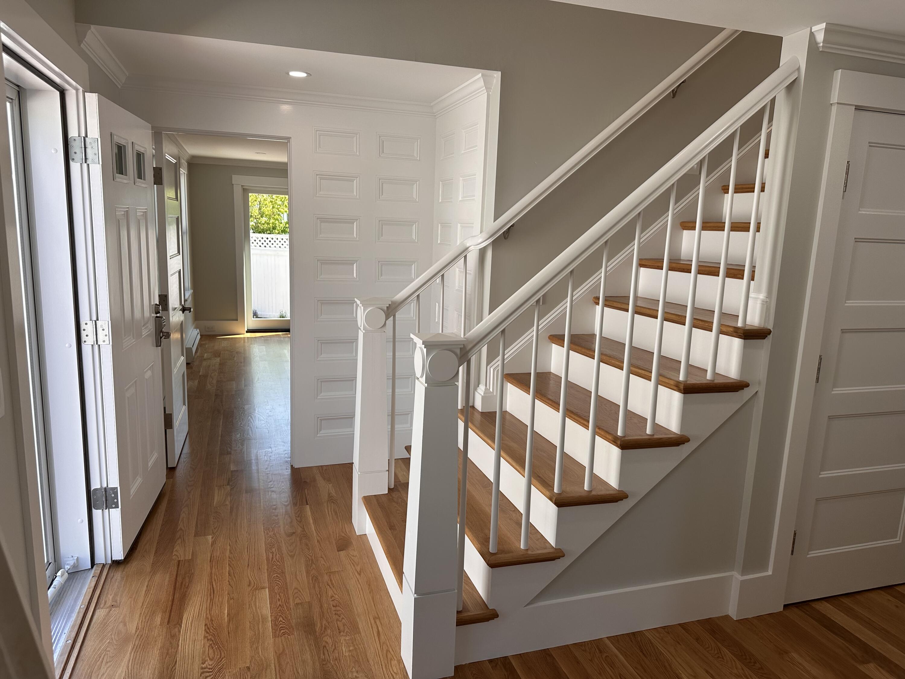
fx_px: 627
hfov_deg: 71.6
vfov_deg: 56.8
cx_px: 452
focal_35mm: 24
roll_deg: -3.6
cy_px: 340
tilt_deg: -9.1
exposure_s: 1/424
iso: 80
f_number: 1.78
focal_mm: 6.86
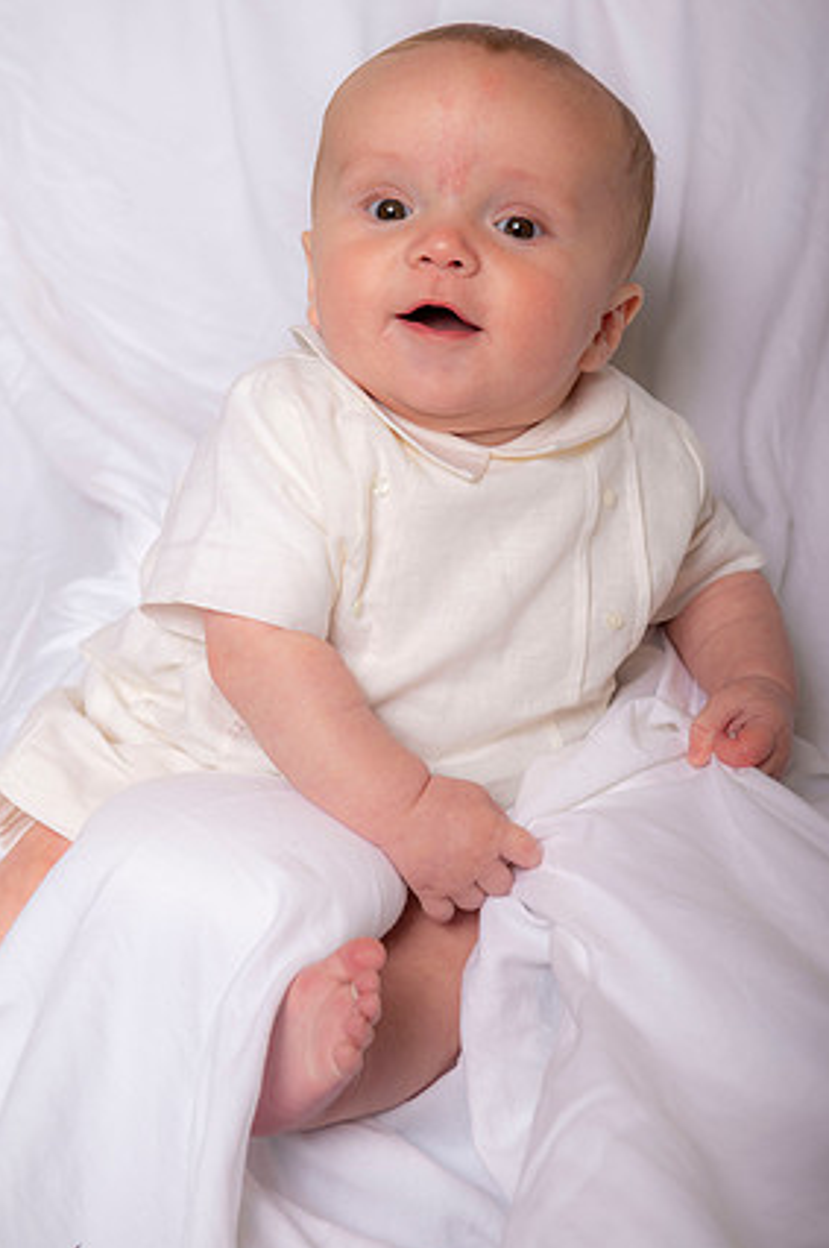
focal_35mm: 74
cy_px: 609
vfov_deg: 27.4
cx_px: 412
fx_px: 2562
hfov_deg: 18.4
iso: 250
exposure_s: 1/200
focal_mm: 70
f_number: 5.6
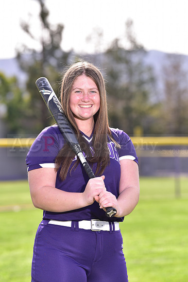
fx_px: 1370
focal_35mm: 175
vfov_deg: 11.7
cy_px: 141
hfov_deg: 7.9
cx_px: 94
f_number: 5
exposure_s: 1/250
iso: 100
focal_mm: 175
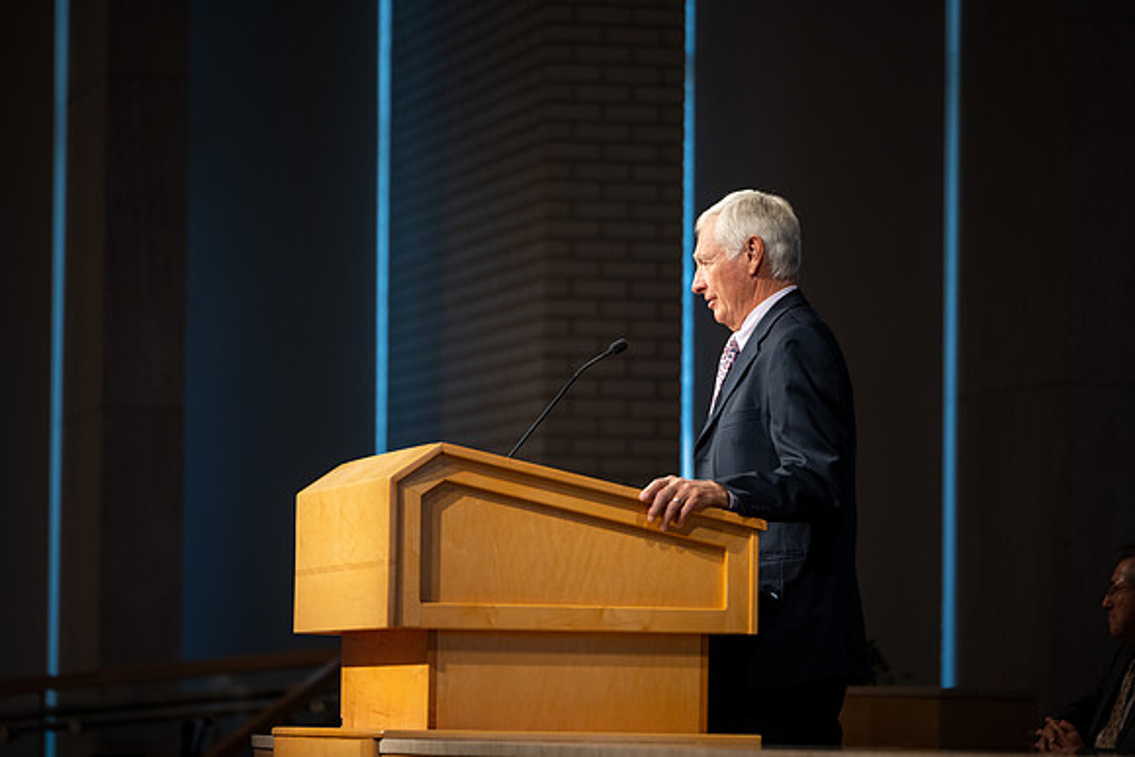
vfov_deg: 7.4
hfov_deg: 11.1
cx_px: 586
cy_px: 366
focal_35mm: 186
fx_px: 5863
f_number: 2.8
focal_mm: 180
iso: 640
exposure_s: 1/125
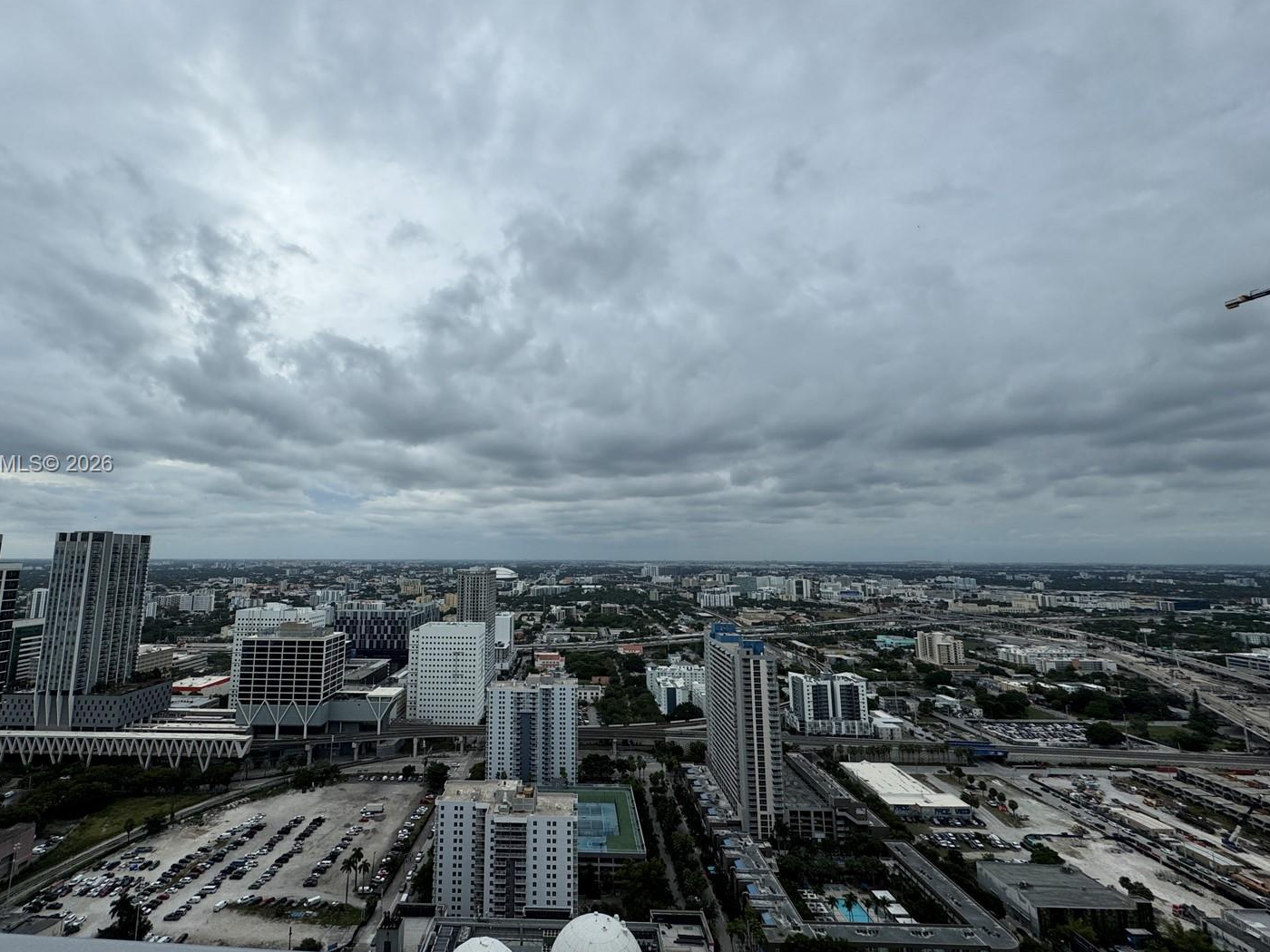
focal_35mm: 16
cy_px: 465
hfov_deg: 94.0
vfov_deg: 78.1
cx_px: 556
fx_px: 587
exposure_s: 1/4926
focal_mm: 2.22
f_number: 2.2
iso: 50
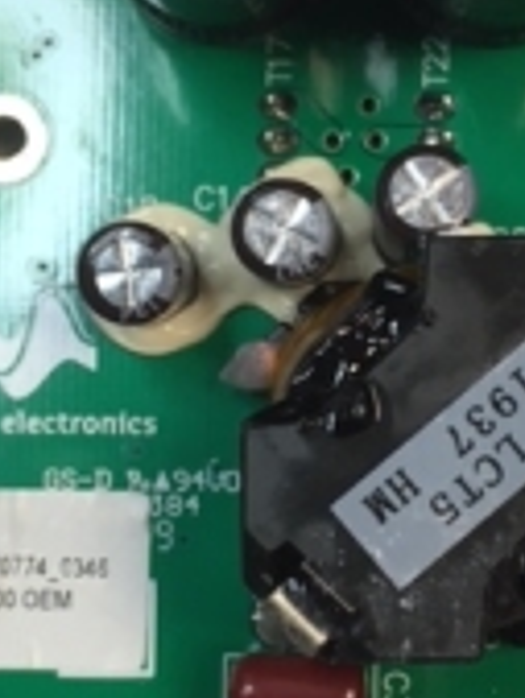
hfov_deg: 19.1
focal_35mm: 77
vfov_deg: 25.3
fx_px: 1555
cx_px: 335
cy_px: 372
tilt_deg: -79.8
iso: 32
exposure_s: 1/33
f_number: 2.2
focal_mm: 4.15
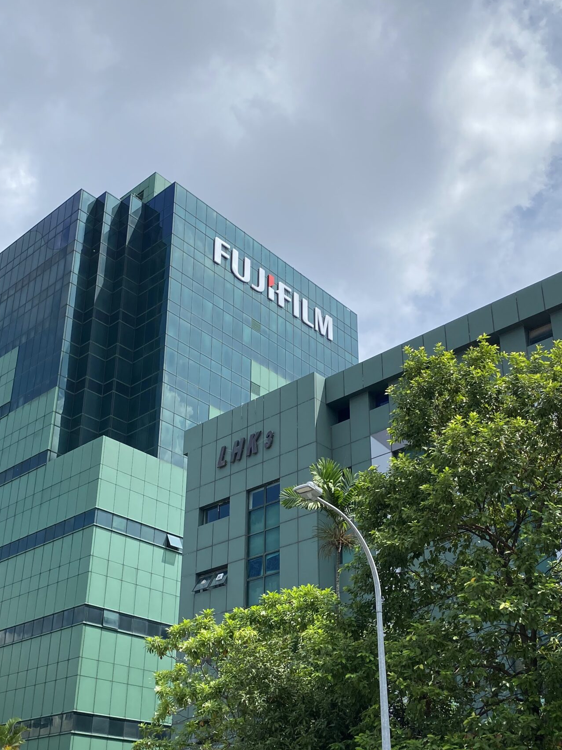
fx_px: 844
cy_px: 478
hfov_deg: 36.8
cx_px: 288
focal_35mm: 39
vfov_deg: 47.3
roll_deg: -1.7
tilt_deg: +23.9
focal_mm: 4.25
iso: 32
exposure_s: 1/3401
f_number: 1.8
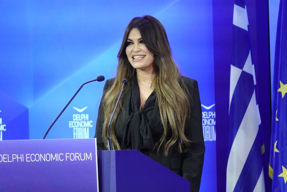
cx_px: 144
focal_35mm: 400
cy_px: 96
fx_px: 3189
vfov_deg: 3.4
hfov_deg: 5.2
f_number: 4.5
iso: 1600
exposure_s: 1/250
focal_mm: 146.76
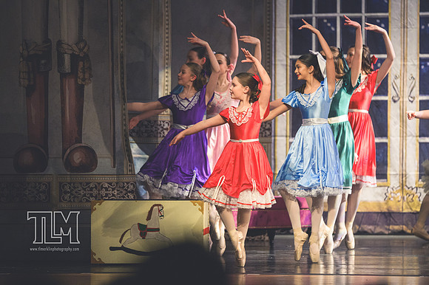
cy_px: 142
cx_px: 214
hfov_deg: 6.9
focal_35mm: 300
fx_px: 3573
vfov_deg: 4.6
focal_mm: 200
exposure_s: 1/400
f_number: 2.8
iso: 2500
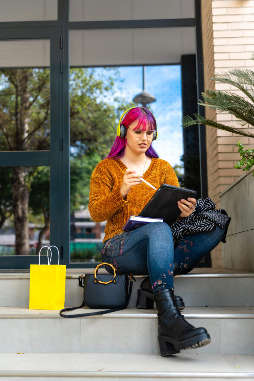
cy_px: 190
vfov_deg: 43.6
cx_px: 127
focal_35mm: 45
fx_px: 476
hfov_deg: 29.9
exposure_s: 1/320
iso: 200
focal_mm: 45
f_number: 2.8
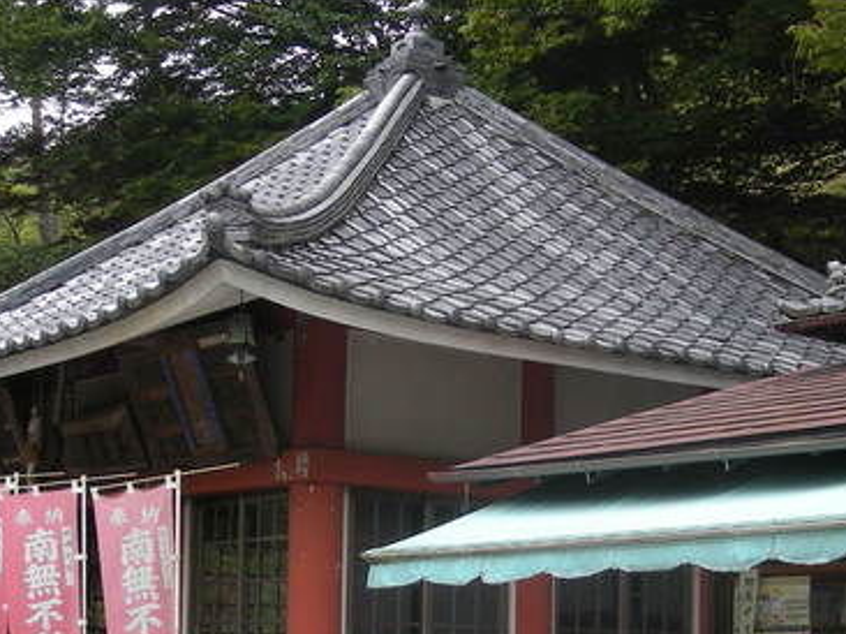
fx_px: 1905
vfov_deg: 18.7
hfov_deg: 25.0
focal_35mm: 78
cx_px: 510
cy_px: 478
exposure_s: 1/238
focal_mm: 5.7
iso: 64
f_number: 2.8
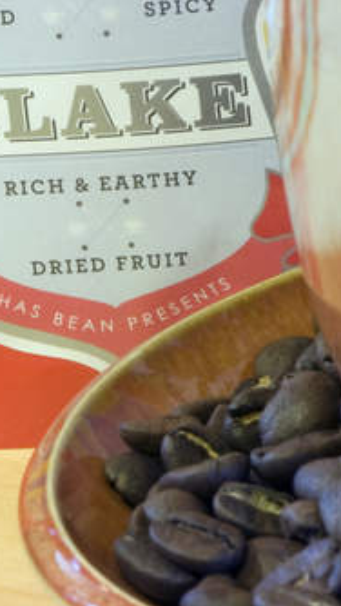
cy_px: 282
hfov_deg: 3.8
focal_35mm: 316
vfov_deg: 6.8
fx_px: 5077
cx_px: 134
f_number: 29
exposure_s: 20
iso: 200
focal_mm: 105
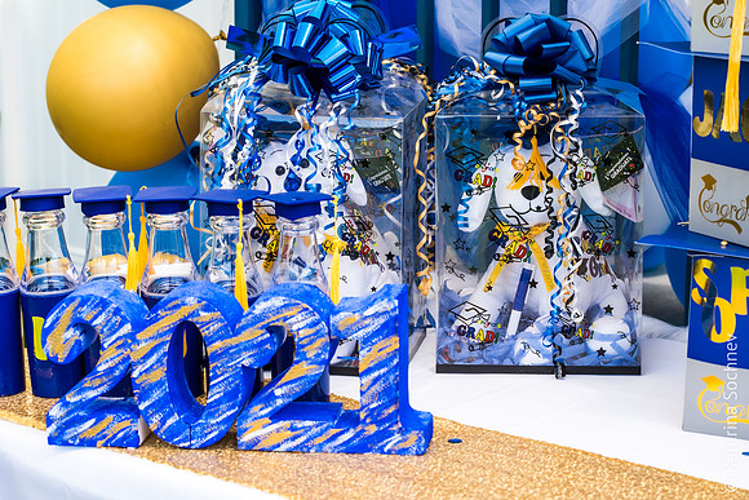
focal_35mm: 100
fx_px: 2081
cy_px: 250
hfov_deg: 20.4
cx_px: 374
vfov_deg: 13.7
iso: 160
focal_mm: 100
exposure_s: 1/160
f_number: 7.1
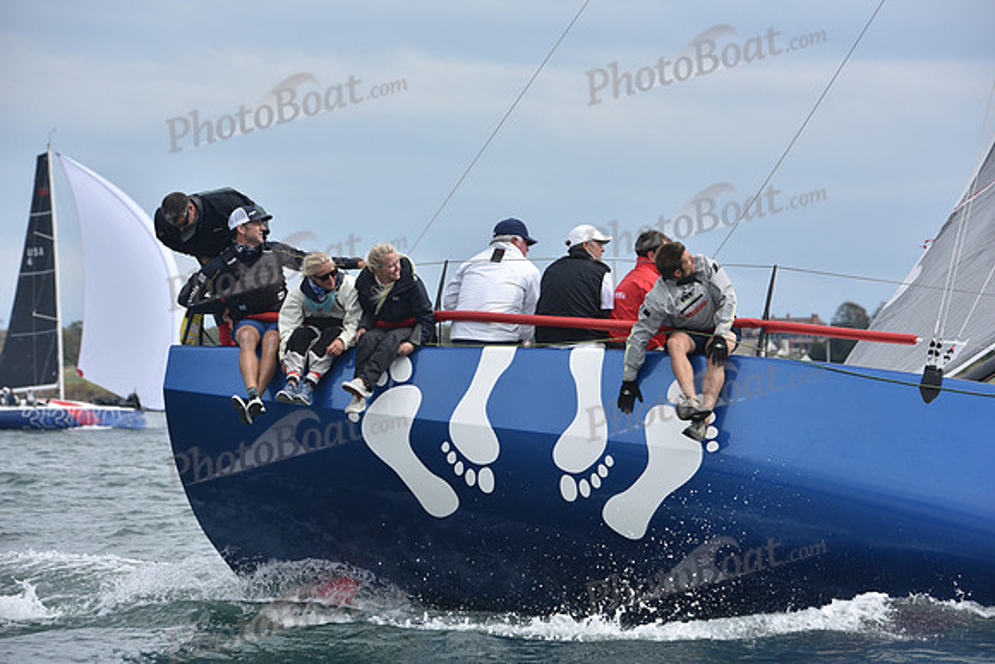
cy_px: 332
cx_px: 498
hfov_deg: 12.4
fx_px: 4561
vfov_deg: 8.3
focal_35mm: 165
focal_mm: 165
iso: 320
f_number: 8
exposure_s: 1/1000
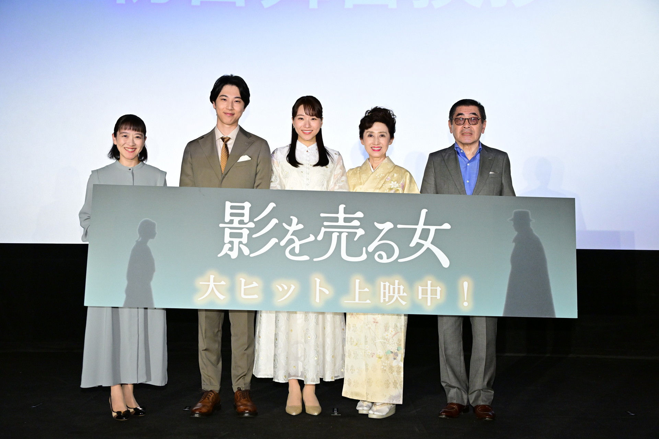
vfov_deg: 31.9
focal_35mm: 42
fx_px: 769
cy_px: 220
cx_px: 330
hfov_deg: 46.4
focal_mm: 42
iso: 4000
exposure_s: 1/200
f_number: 5.3
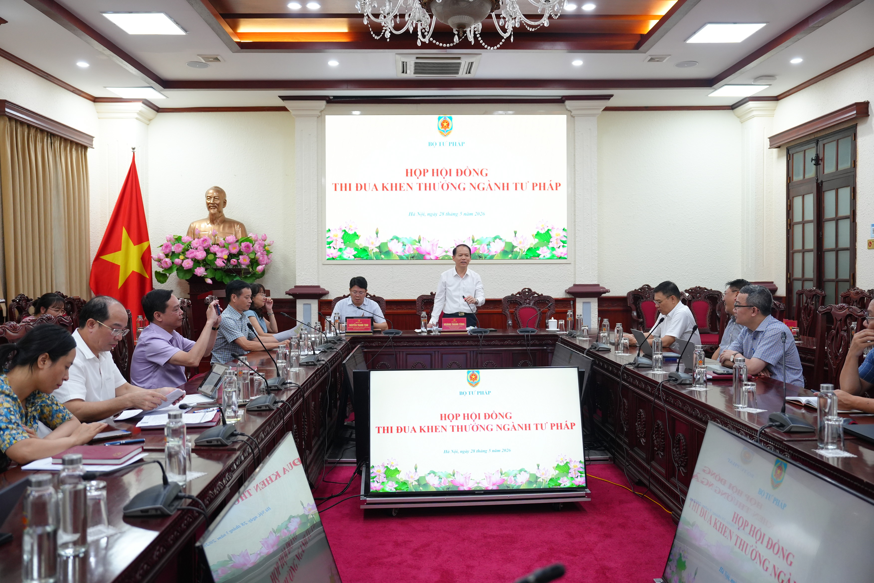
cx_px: 437
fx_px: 728
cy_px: 292
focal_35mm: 30
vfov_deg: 43.6
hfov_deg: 61.9
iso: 1250
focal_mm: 30
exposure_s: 1/250
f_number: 2.8
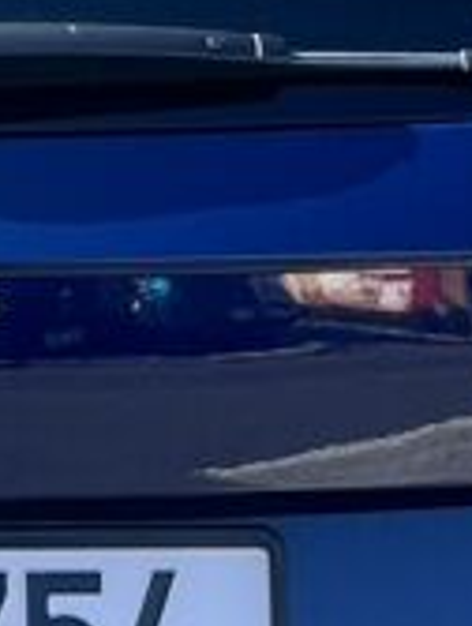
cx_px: -215
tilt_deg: -12.6
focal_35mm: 212
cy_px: 364
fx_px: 3840
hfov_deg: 6.9
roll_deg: -2.8
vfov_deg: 9.3
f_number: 1.6
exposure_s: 1/928
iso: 50
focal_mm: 5.1
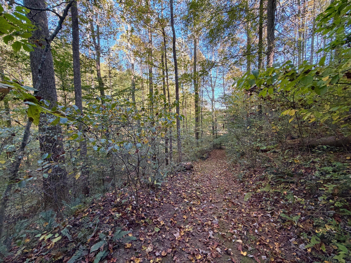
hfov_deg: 102.1
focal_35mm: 14
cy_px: 132
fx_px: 142
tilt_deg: -5.4
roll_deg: +1.4
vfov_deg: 85.7
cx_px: 176
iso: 250
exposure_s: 1/121
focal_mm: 2.22
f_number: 2.2
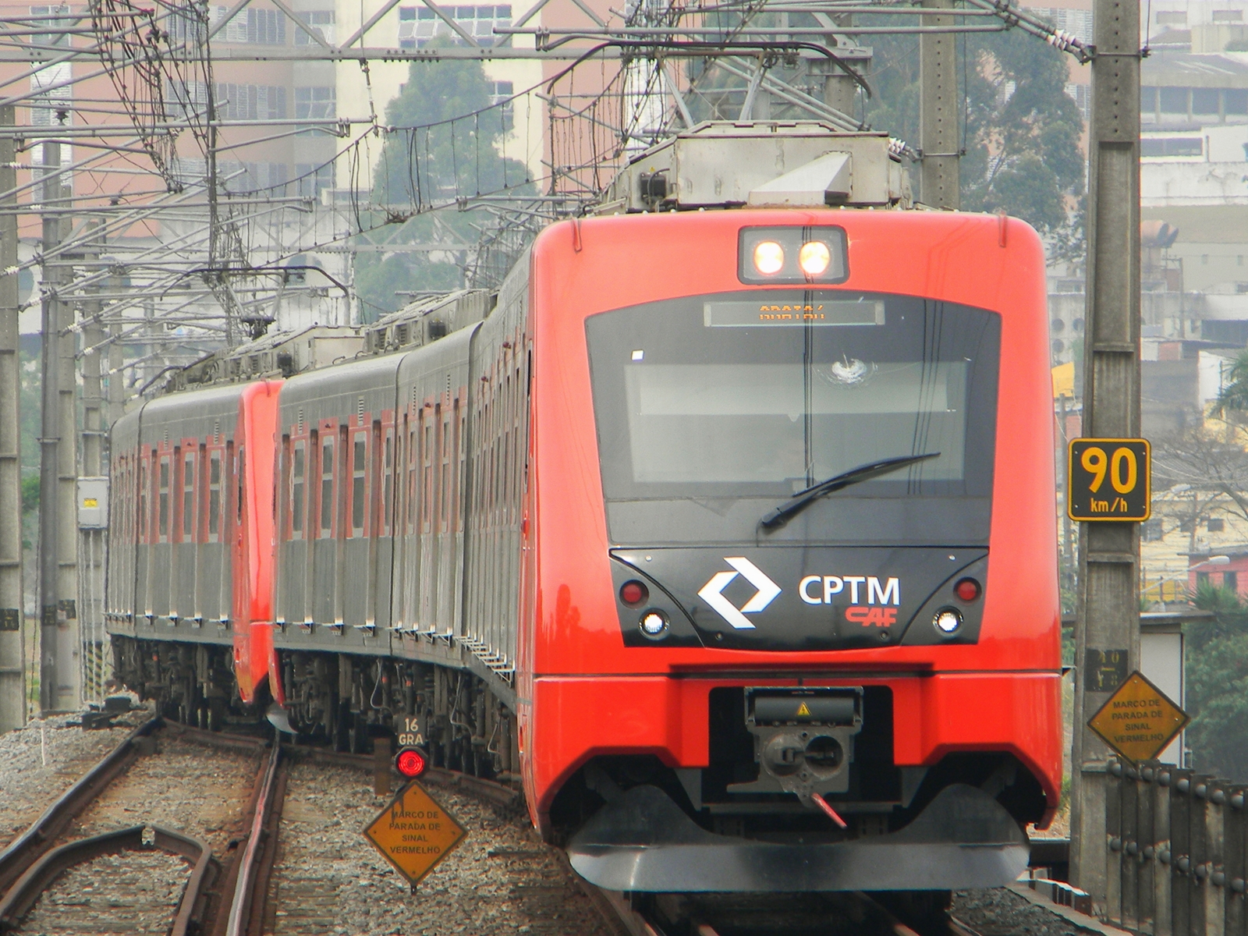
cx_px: 624
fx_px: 12078
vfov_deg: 4.4
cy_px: 468
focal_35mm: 335
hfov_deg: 5.9
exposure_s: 1/171
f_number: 5.4
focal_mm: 60.7
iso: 80
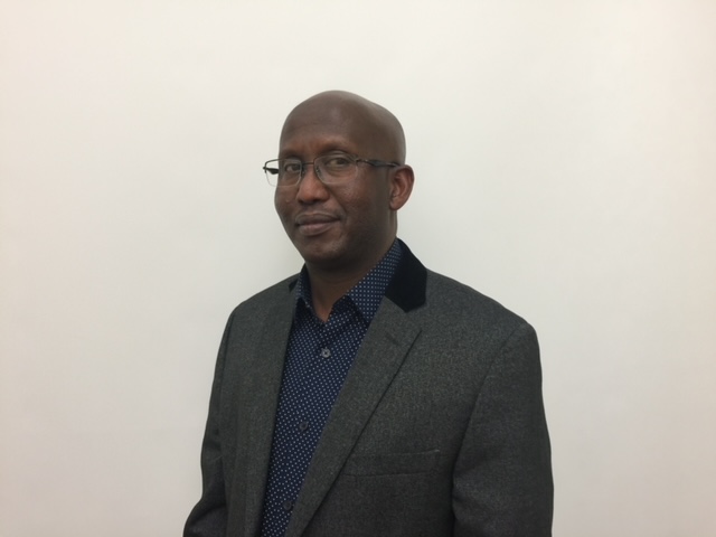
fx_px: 600
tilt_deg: -6.2
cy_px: 268
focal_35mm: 29
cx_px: 358
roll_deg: -0.2
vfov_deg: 48.2
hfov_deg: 61.7
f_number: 2.2
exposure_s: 1/15
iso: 32
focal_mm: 4.15
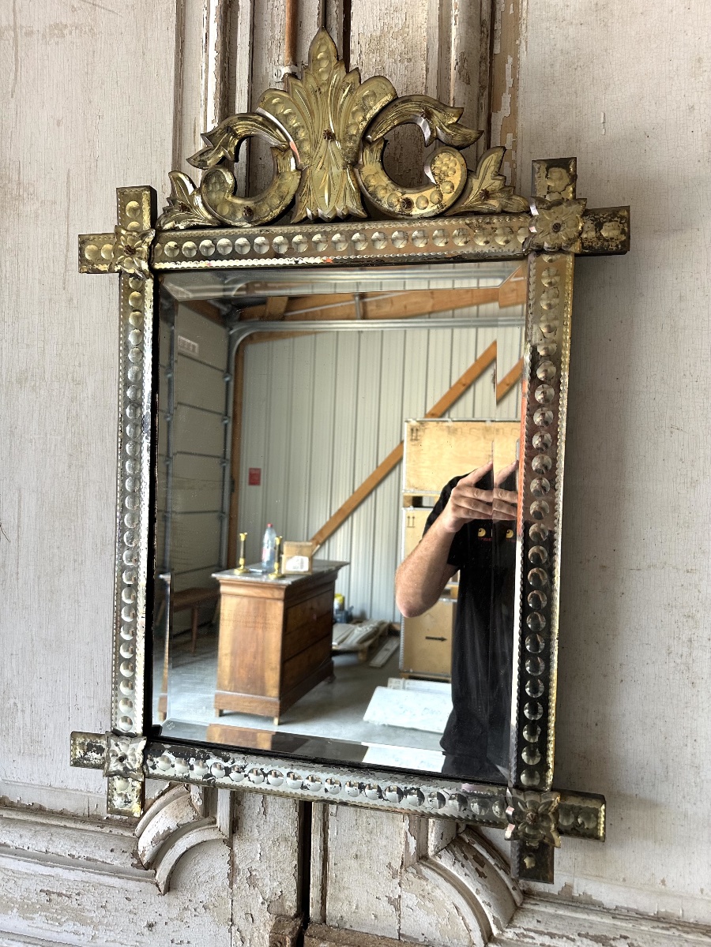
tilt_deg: -5.1
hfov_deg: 56.8
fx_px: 657
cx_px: 356
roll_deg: -1.5
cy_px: 474
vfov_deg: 71.6
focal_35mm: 24
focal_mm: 6.86
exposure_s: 1/121
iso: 160
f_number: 1.78
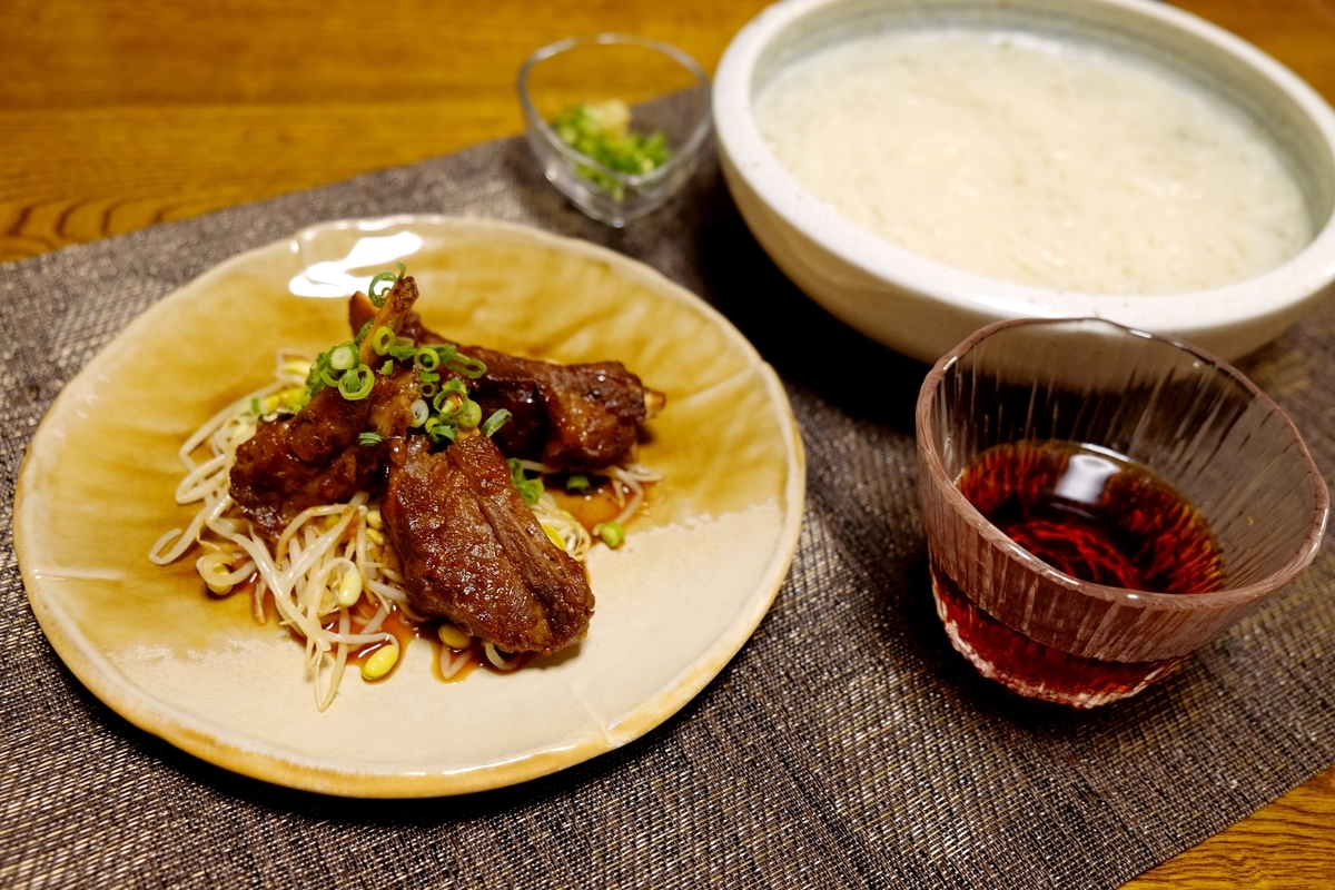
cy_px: 445
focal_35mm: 35
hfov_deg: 54.4
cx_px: 668
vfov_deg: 37.9
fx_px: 1298
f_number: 3.6
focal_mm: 23.3
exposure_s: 1/15
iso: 200
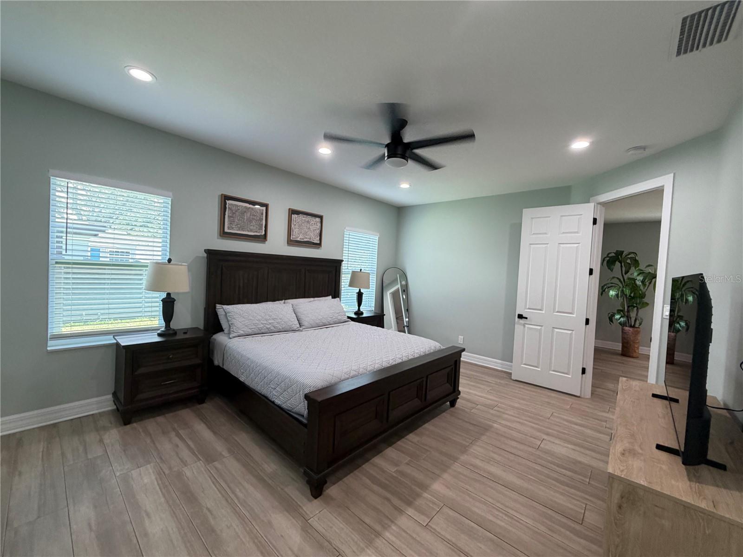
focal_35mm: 14
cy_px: 278
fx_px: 300
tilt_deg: -1.8
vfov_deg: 85.7
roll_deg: -3.0
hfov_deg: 102.1
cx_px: 372
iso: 200
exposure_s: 1/60
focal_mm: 2.22
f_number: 2.2
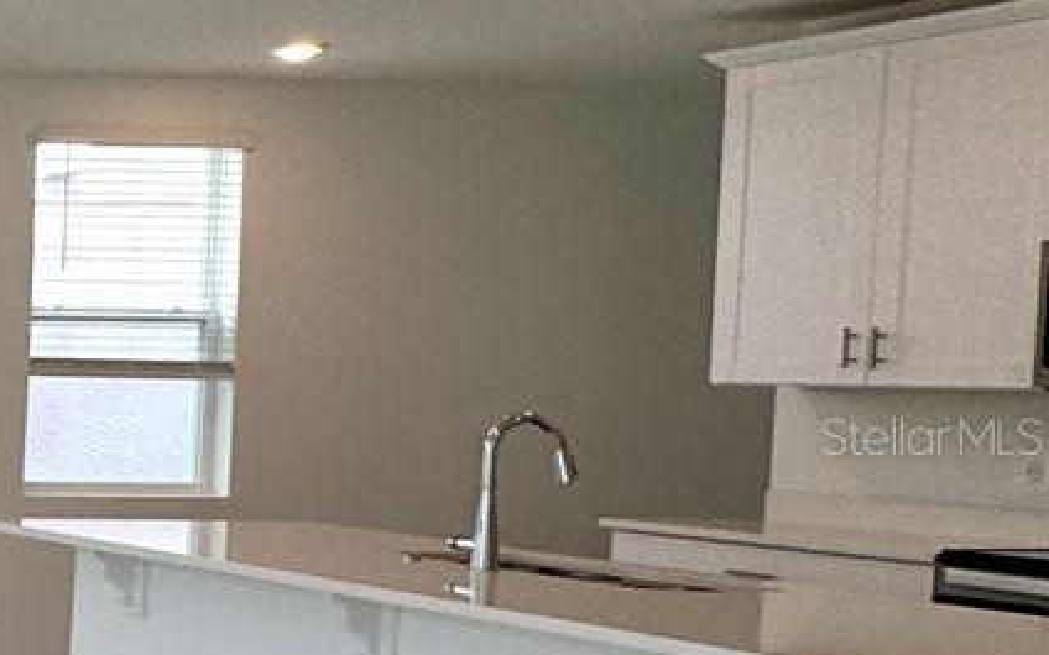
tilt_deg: -3.0
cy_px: 435
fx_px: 1601
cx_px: -925
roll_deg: -1.0
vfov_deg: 23.0
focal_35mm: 56
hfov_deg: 20.9
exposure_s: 1/146
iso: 40
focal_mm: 2.22
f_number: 2.2
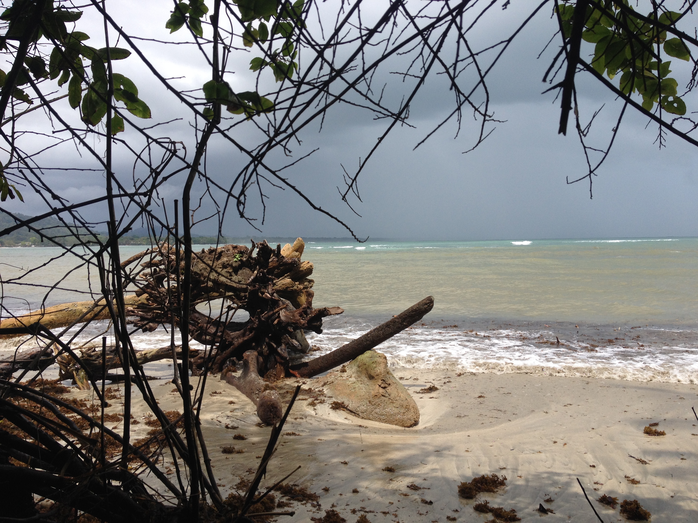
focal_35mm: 35
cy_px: 262
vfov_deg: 40.7
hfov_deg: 52.6
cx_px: 349
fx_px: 706
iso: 50
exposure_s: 1/2123
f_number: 2.4
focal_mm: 4.28
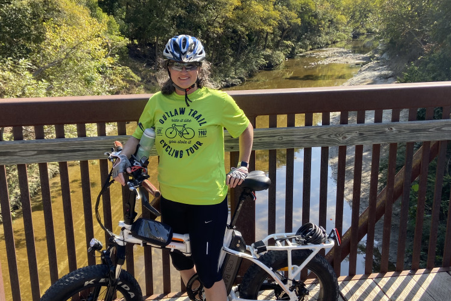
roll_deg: +0.7
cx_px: 216
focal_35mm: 37
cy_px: 136
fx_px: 464
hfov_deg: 51.9
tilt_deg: -13.7
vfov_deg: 35.9
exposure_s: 1/591
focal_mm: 4.25
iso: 32
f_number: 1.8
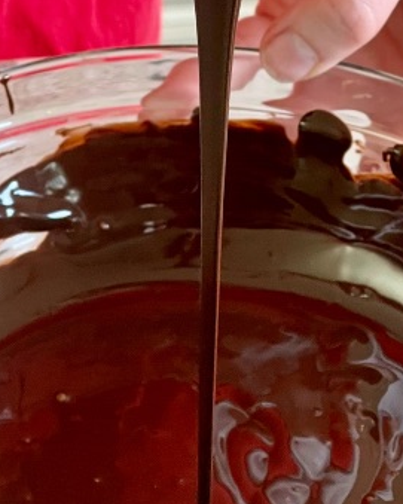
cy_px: 155
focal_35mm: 129
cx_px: 100
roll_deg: -4.3
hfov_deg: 11.9
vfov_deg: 14.9
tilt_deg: -35.4
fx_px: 1924
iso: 200
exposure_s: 1/60
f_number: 2.2
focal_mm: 7.5
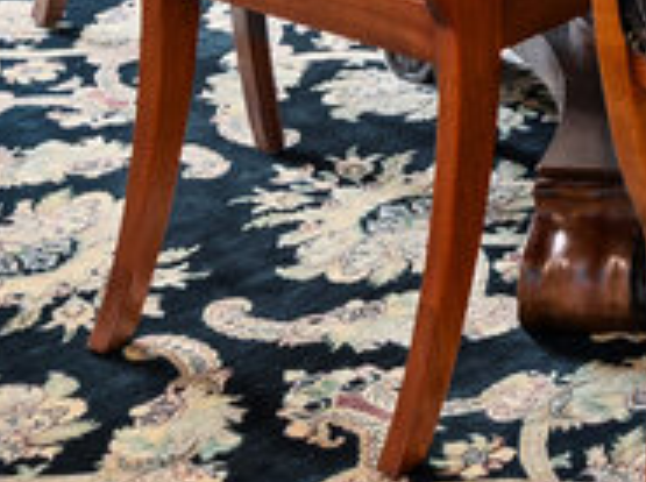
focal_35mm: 135
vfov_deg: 9.0
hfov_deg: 13.5
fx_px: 2514
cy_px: -947
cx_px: 1055
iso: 320
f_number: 7.1
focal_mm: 16
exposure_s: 1.3
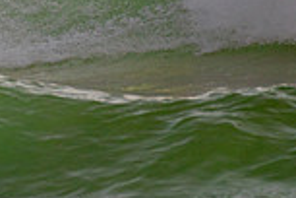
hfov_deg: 0.9
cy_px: -127
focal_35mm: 2317
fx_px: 19049
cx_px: -149
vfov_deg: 0.6
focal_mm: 500
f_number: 5.6
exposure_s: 1/2000
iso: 250
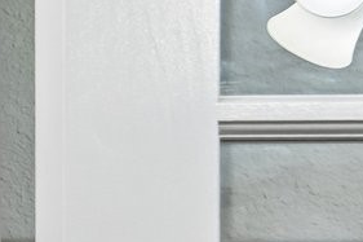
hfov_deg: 8.9
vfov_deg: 8.3
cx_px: -952
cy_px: 654
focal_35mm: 146
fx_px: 1471
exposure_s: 1/10
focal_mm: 20
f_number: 8
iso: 400
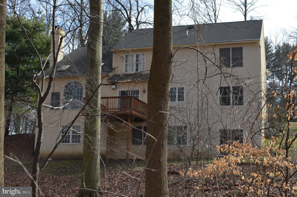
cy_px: 98
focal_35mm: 51
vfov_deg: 26.4
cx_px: 148
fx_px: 420
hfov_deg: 38.9
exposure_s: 1/160
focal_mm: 34
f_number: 6.3
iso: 100
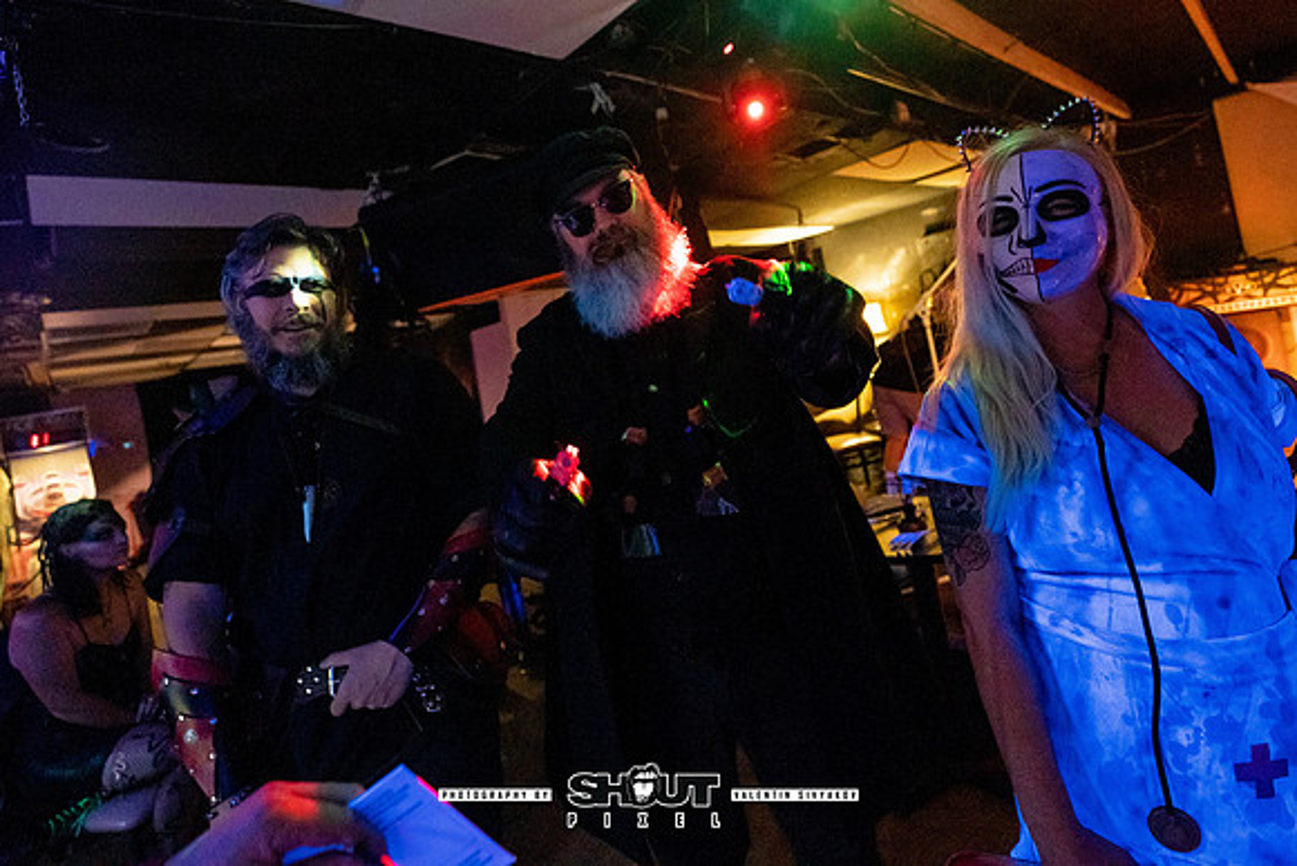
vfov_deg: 68.3
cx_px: 648
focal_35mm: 17
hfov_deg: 92.0
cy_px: 329
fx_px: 626
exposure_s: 1/160
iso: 3200
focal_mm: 14
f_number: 2.8
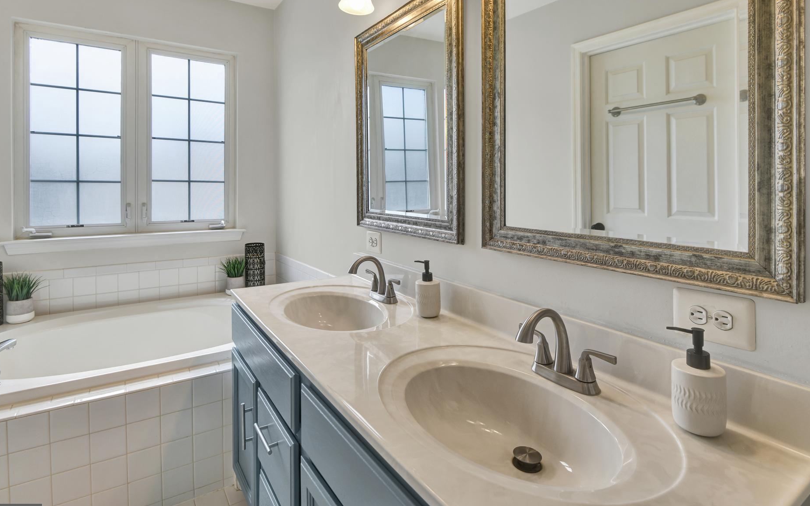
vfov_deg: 64.9
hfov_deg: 91.1
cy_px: 238
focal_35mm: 18
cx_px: 392
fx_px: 397
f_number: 7.1
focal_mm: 16
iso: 100
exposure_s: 1/40
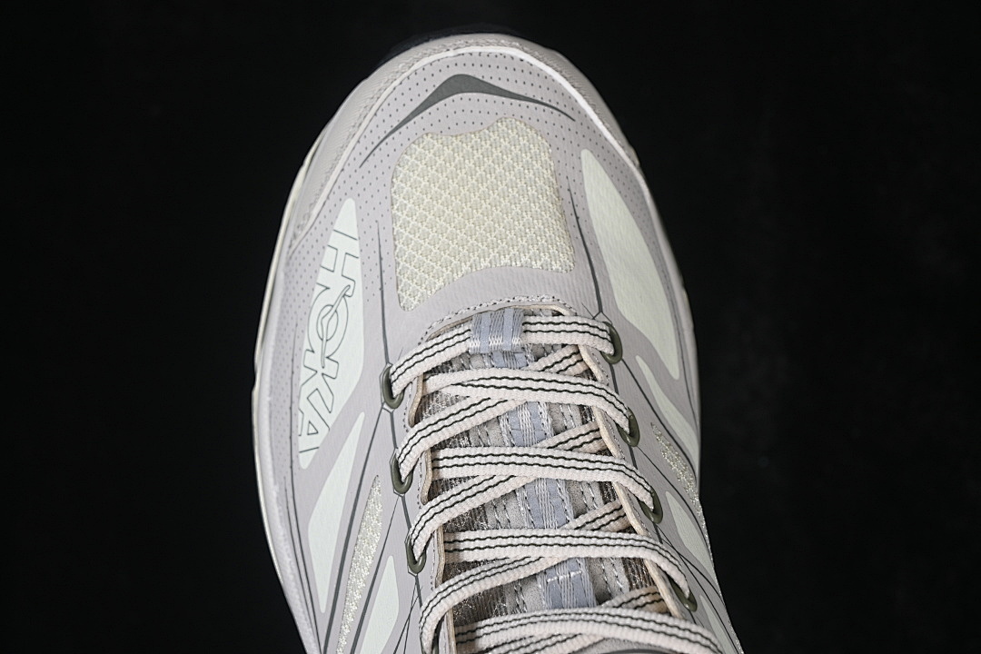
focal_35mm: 75
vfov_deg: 18.2
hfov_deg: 27.0
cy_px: 327
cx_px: 490
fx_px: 2044
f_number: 7.1
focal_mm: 50
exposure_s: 1/80
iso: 160
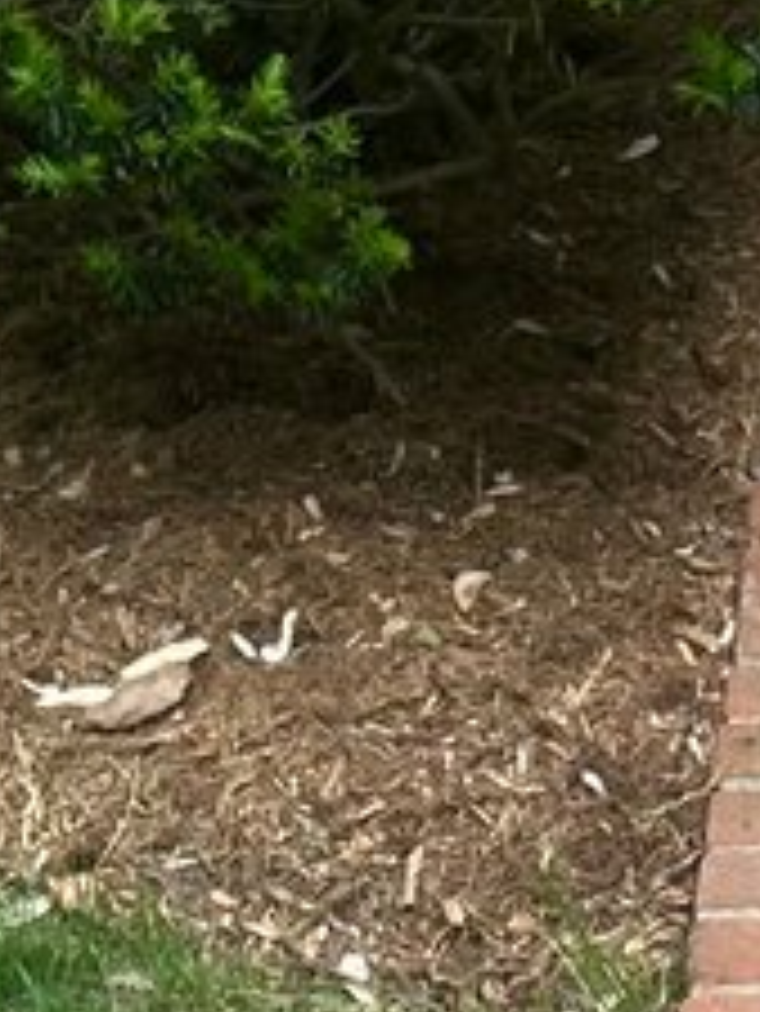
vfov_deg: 9.4
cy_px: 2499
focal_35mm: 185
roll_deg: -0.4
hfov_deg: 7.9
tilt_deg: -40.1
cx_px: 1201
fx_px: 5410
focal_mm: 5.7
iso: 40
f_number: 1.5
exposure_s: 1/178
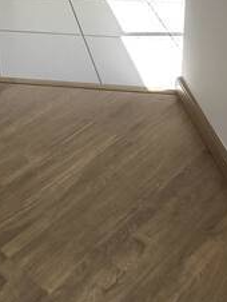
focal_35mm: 62
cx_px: -112
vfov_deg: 22.5
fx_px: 541
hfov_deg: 20.4
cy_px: -202
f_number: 1.9
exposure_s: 1/120
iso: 16
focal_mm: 2.2
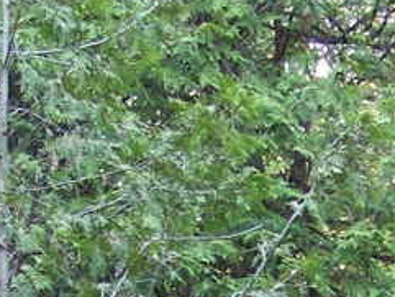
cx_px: 228
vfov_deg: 4.7
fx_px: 3528
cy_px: 627
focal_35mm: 309
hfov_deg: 6.4
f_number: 3.2
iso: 125
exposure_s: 1/30
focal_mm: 10.5
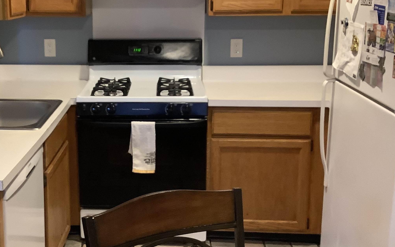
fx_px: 538
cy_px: 95
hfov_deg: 39.7
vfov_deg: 25.8
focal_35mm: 50
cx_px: 126
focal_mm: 3.3
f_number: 2.4
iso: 320
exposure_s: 1/40
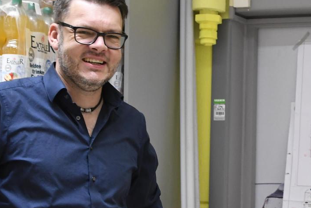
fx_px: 838
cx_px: 344
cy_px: 186
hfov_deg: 20.1
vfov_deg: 14.0
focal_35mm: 97
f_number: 4.5
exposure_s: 1/100
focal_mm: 24
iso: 1600
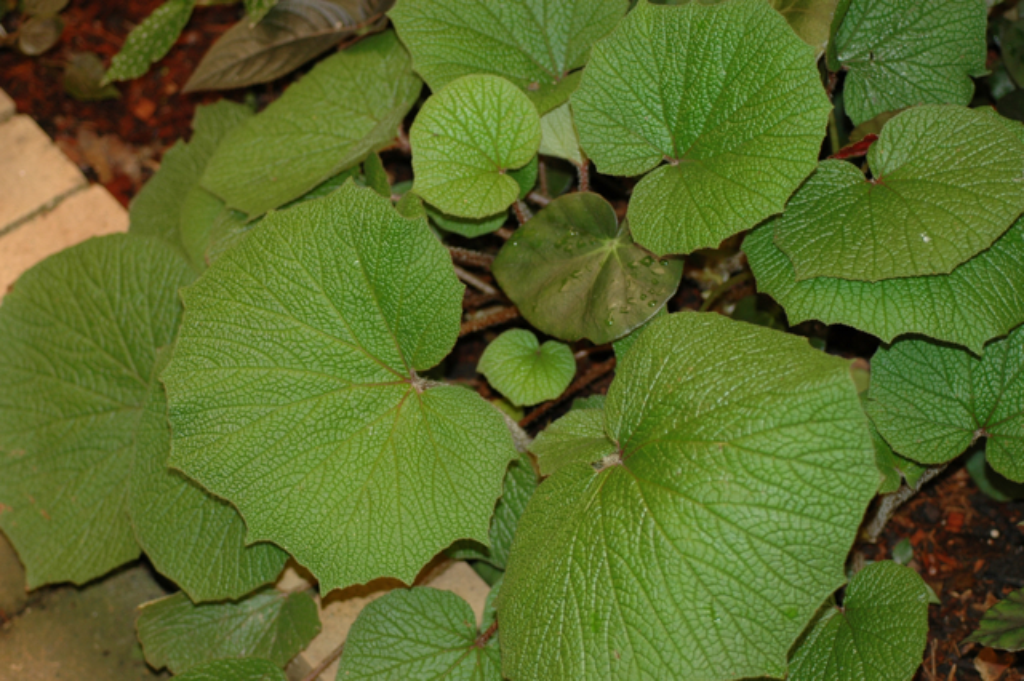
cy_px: 340
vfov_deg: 15.2
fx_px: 2559
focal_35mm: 90
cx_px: 512
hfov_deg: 22.6
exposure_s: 1/60
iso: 200
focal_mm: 60
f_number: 2.8
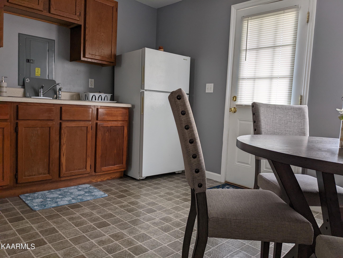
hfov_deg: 65.3
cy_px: 129
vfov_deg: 51.4
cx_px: 172
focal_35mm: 27
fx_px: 268
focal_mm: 4.38
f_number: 1.73
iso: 42
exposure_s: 1/90
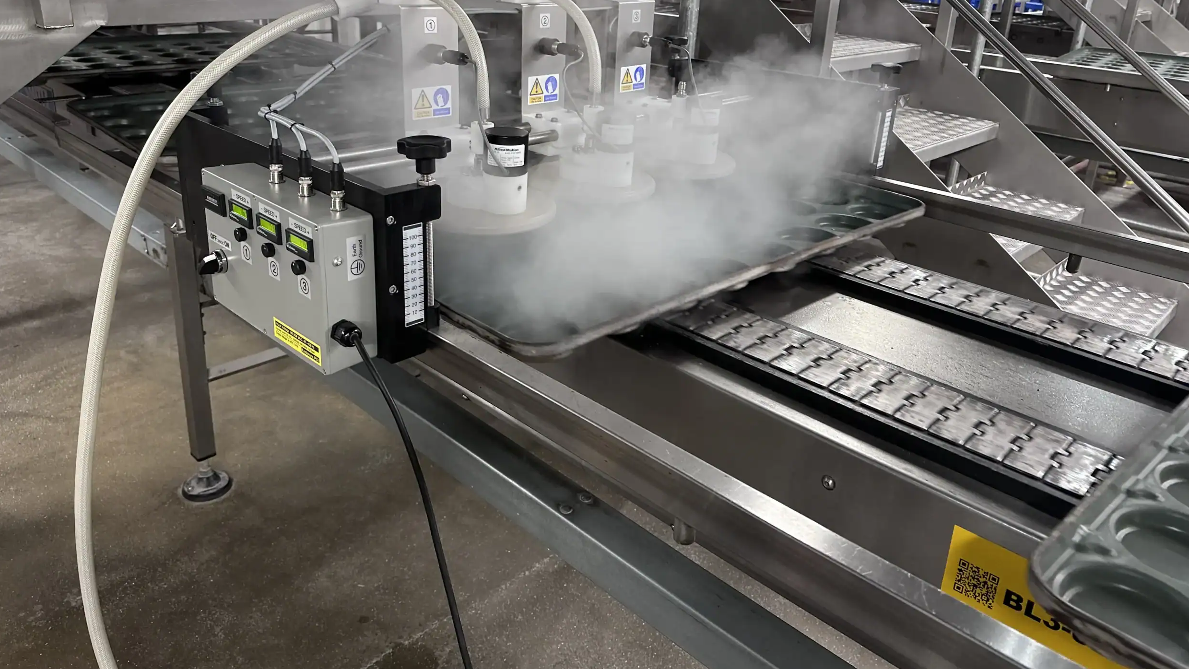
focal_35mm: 27
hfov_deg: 69.9
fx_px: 851
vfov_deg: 42.5
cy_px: 238
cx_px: 589
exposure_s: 1/50
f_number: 1.78
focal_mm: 6.86
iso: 250
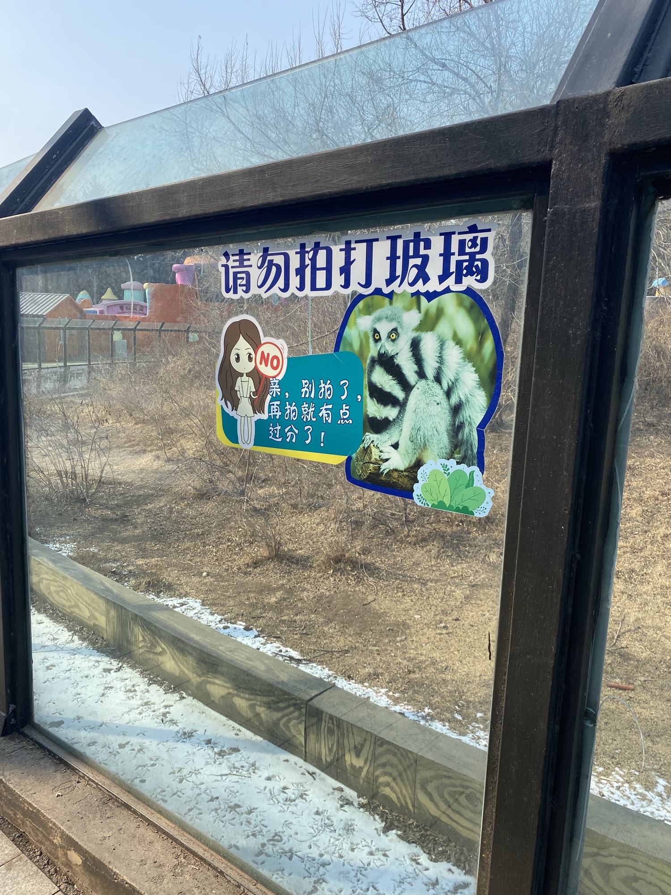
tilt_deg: -7.3
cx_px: 336
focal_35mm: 26
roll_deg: -4.4
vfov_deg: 67.3
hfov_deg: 53.1
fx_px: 672
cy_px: 448
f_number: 1.8
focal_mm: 4.25
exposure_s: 1/1193
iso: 32
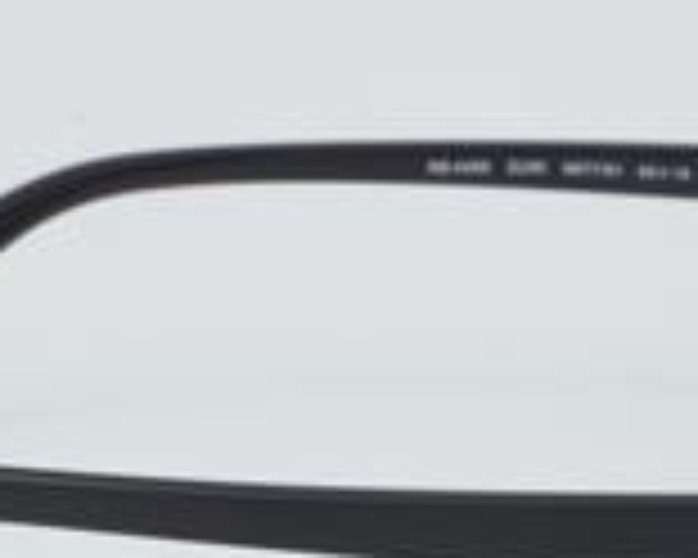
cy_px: 454
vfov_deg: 7.7
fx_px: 4136
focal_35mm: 200
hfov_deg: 9.6
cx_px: 410
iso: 100
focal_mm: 55
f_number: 29
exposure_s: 1/4
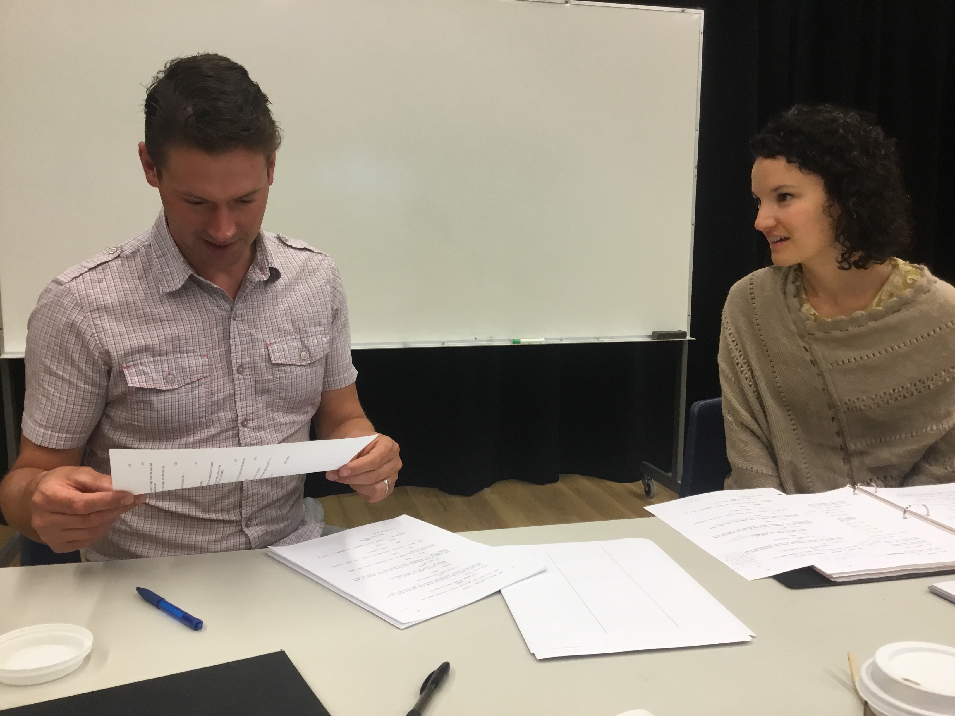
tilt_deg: -9.1
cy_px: 358
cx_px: 478
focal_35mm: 31
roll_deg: +0.4
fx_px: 855
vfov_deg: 45.4
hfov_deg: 58.4
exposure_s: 1/30
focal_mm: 3.3
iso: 64
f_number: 2.4
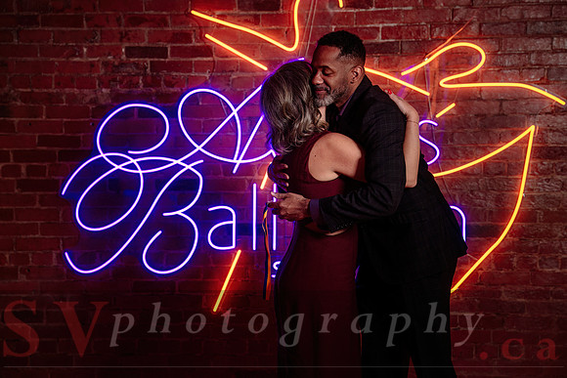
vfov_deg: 19.5
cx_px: 284
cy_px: 189
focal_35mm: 70
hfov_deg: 28.8
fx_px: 1103
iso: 500
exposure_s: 1/200
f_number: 3.2
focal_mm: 70
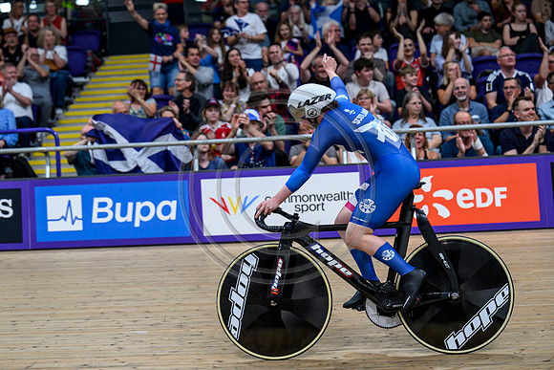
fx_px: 1216
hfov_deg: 25.7
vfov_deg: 17.3
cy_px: 185
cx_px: 277
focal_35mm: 79
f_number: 3.5
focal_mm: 79
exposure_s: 1/2000
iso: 2000
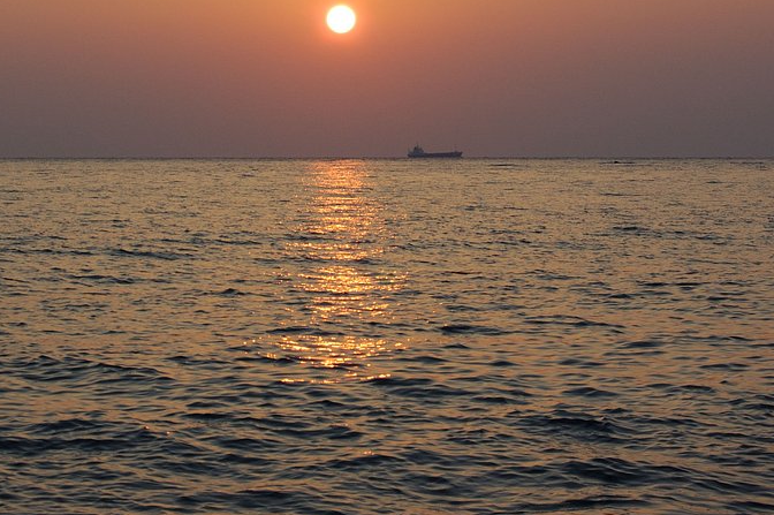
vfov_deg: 10.9
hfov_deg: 16.3
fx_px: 2702
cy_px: 131
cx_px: 341
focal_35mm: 126
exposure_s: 1/320
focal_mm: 55
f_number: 9
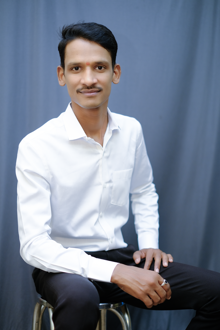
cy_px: 173
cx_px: 116
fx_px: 513
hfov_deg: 24.2
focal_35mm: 56
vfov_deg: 35.6
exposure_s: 1/125
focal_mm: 35
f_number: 1.4
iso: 320
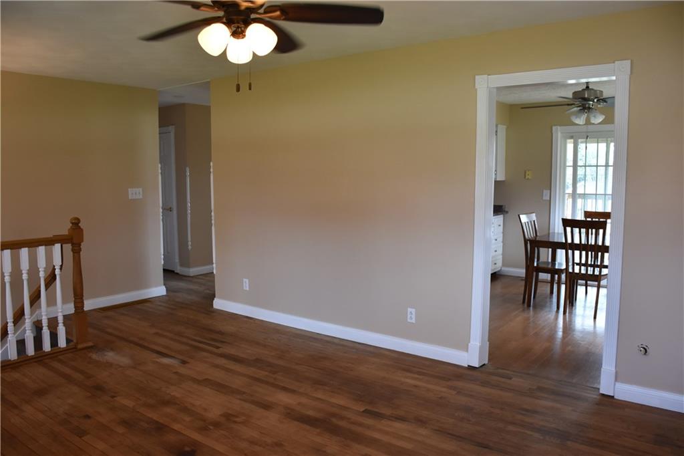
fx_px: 513
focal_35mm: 27
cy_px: 228
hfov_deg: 67.4
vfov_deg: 47.9
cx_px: 342
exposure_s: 1/80
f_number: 4.5
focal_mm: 18
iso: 800
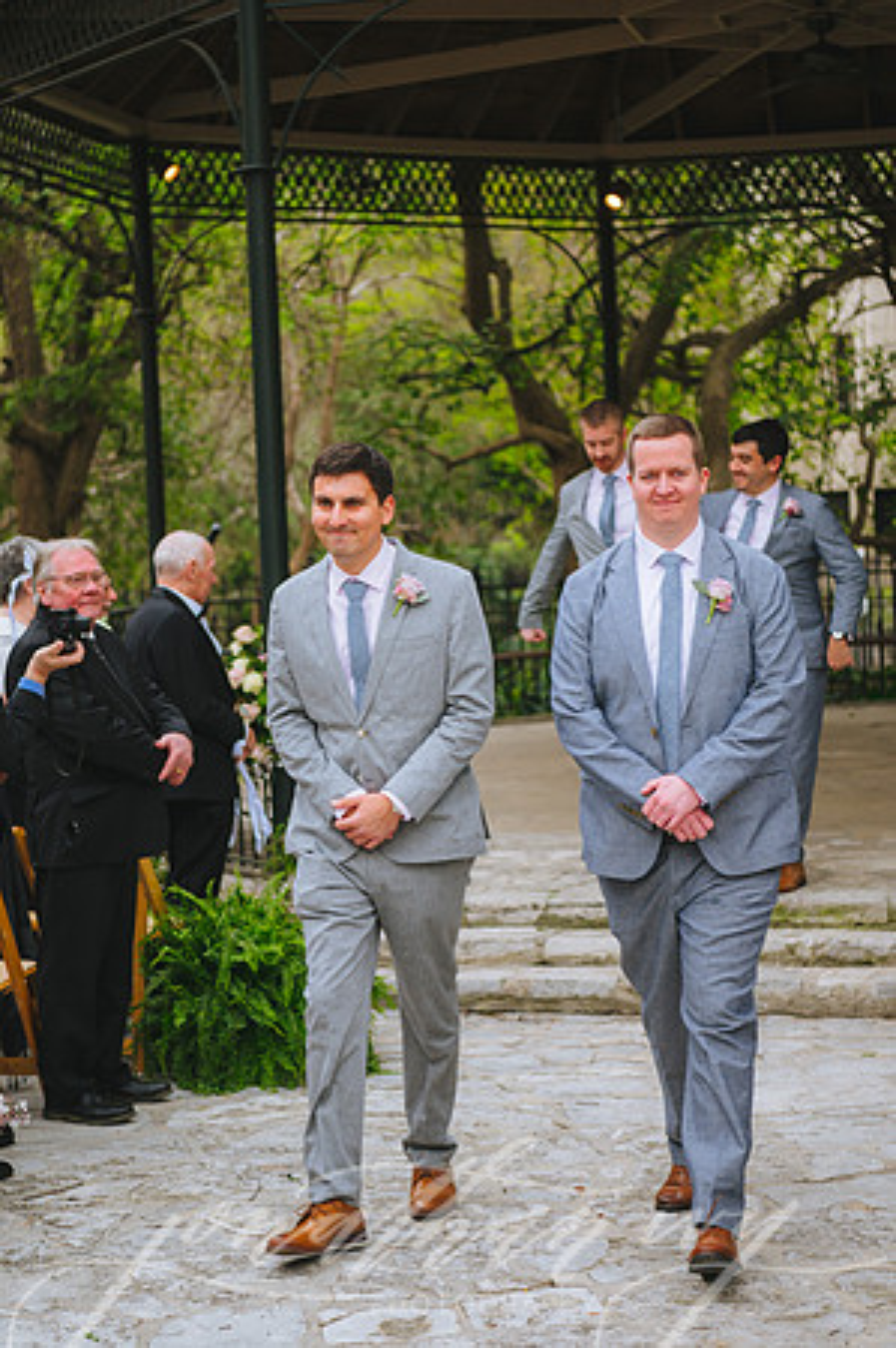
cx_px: 448
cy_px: 674
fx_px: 2619
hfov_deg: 19.4
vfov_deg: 28.9
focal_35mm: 70
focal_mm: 70
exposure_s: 1/1600
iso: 400
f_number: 2.8
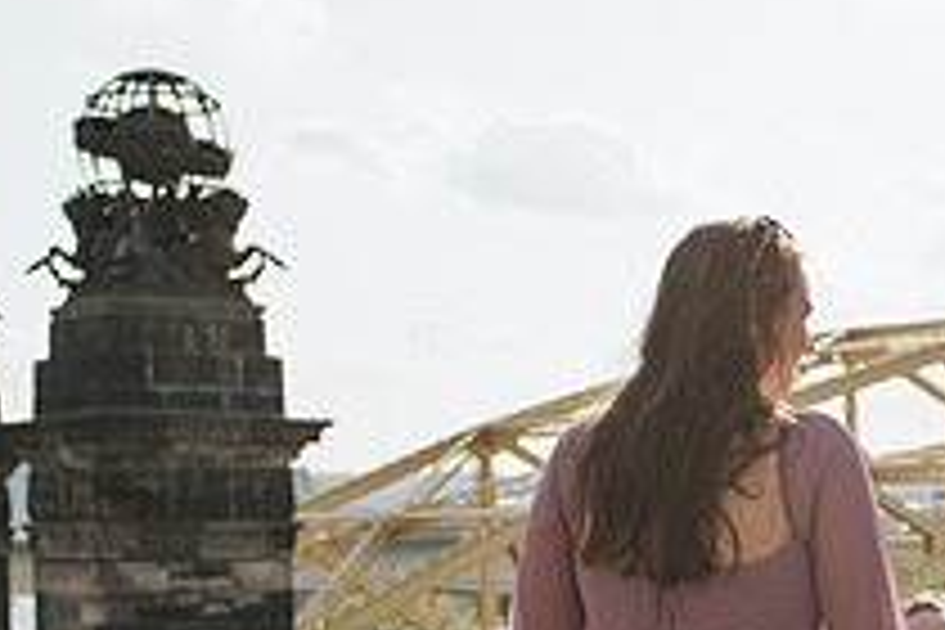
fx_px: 2730
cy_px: 796
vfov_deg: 12.8
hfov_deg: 18.8
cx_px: 1069
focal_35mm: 104
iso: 110
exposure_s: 1/1250
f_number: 3.5
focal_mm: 35
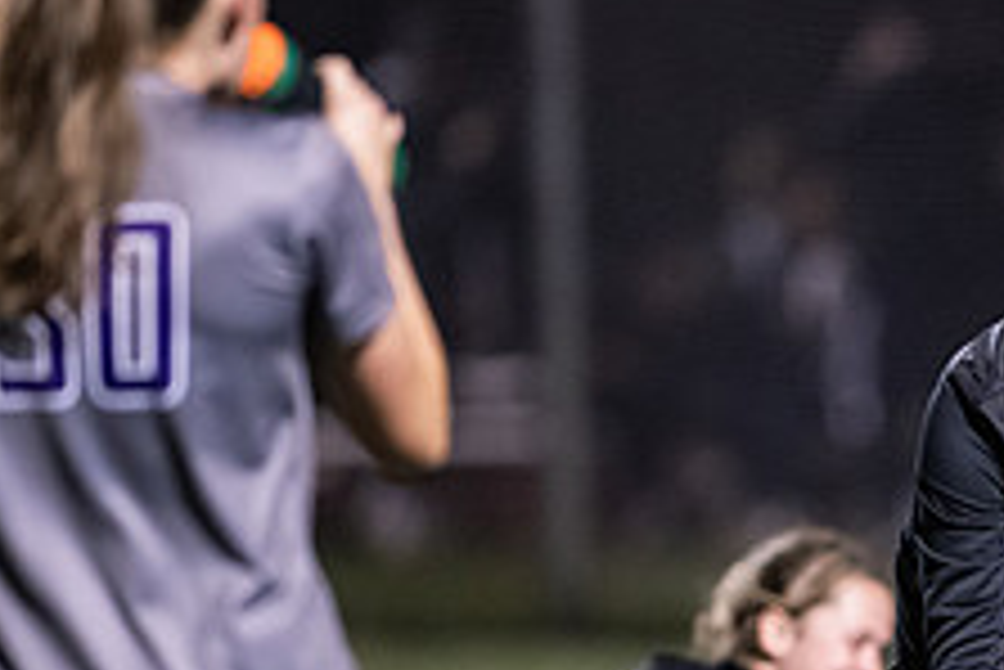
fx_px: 21739
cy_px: 641
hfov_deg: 2.6
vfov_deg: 1.8
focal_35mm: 779
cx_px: 1045
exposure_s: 1/800
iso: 8000
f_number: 2.8
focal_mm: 300
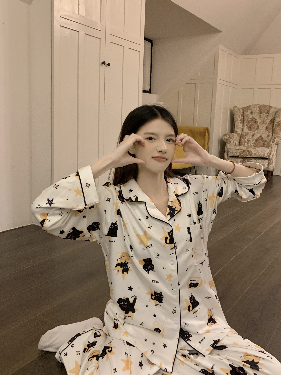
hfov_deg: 45.4
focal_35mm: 31
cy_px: 174
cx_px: 155
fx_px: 336
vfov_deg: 58.3
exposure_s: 1/25
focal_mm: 4.25
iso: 500
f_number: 1.8
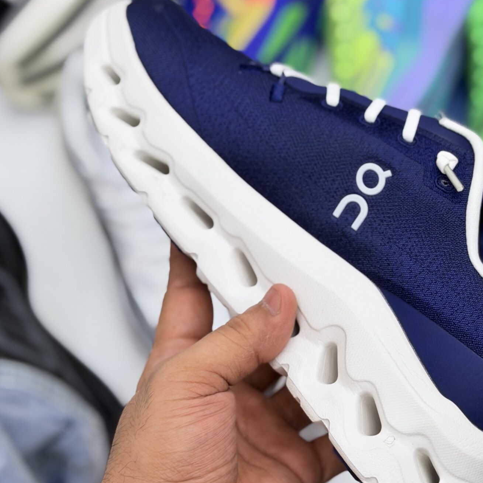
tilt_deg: -58.8
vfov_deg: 20.9
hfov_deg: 20.8
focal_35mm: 83
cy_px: 214
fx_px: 1310
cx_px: 342
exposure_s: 1/319
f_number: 1.78
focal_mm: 6.76
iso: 64
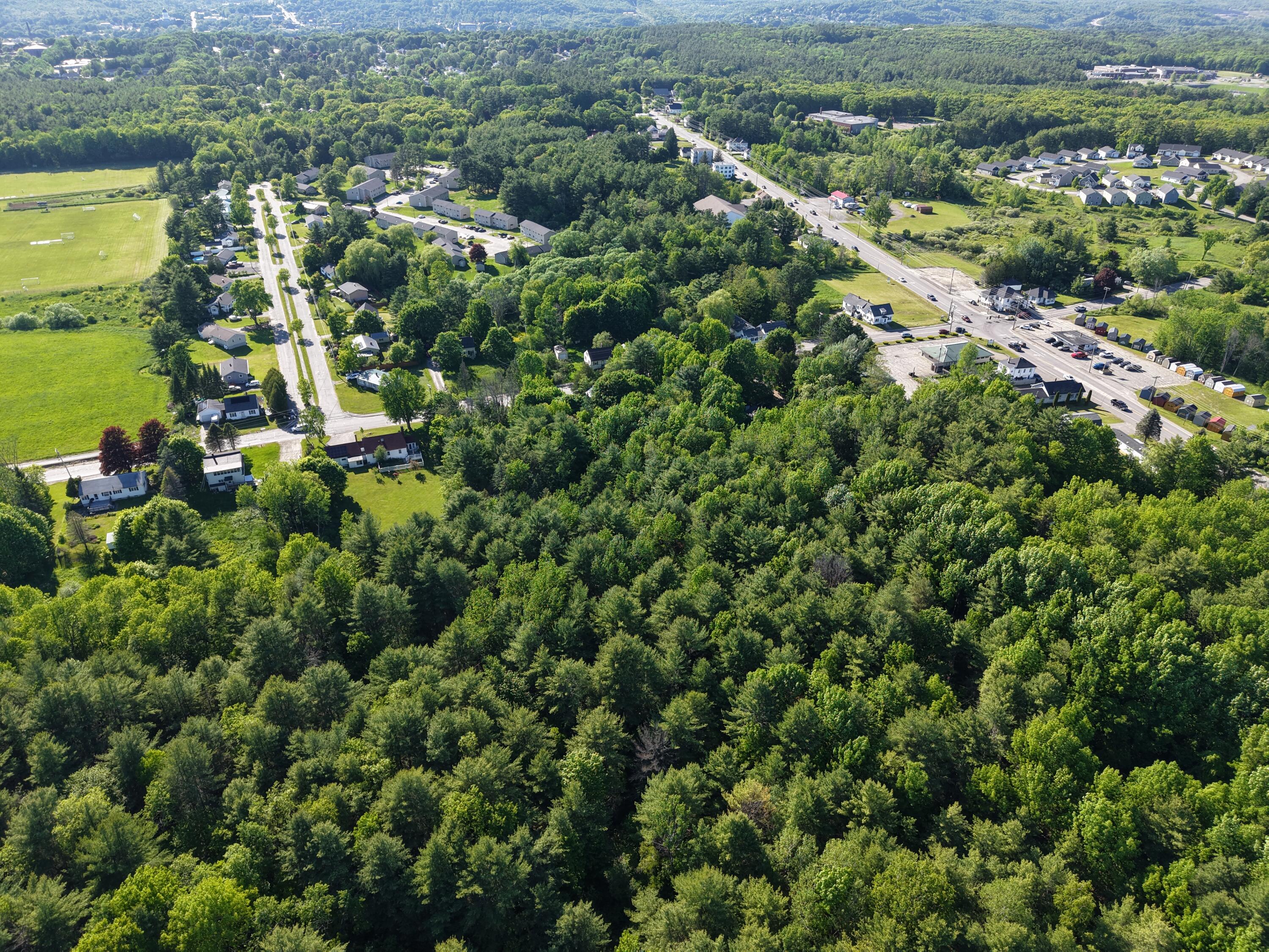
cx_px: 634
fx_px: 880
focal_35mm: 24
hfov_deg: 71.6
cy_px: 476
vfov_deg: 56.8
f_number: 1.8
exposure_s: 1/1250
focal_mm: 8.67
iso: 100
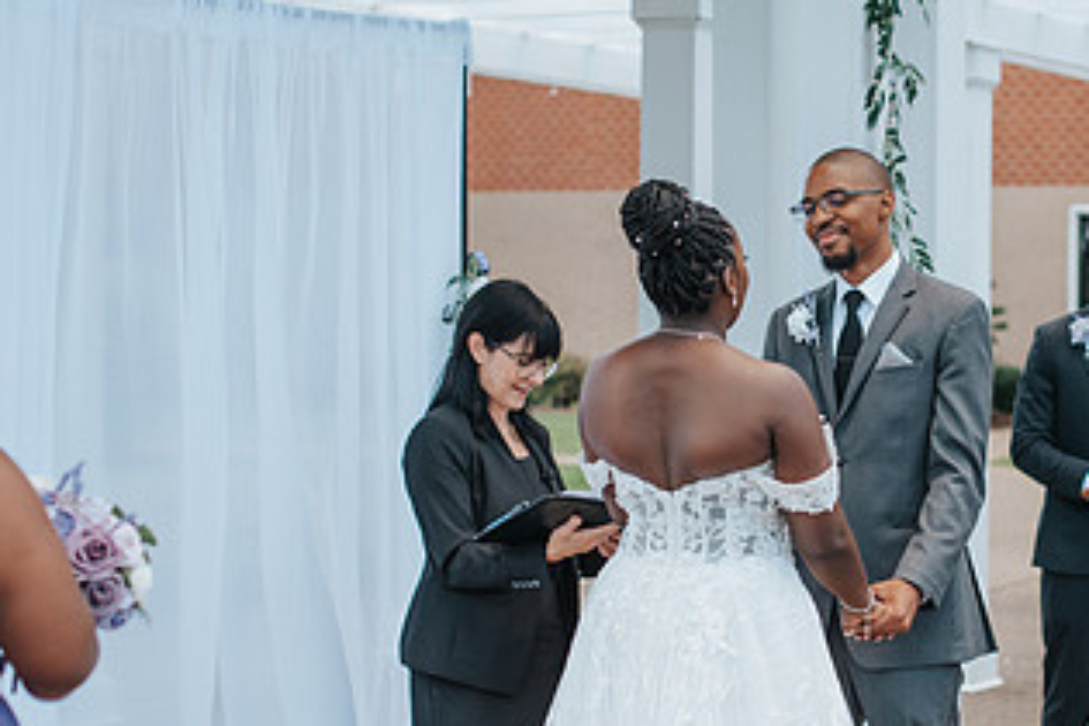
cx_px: 795
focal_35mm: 92
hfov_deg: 22.0
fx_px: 2783
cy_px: 358
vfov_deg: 14.9
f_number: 2.5
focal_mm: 50
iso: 200
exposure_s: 1/1000
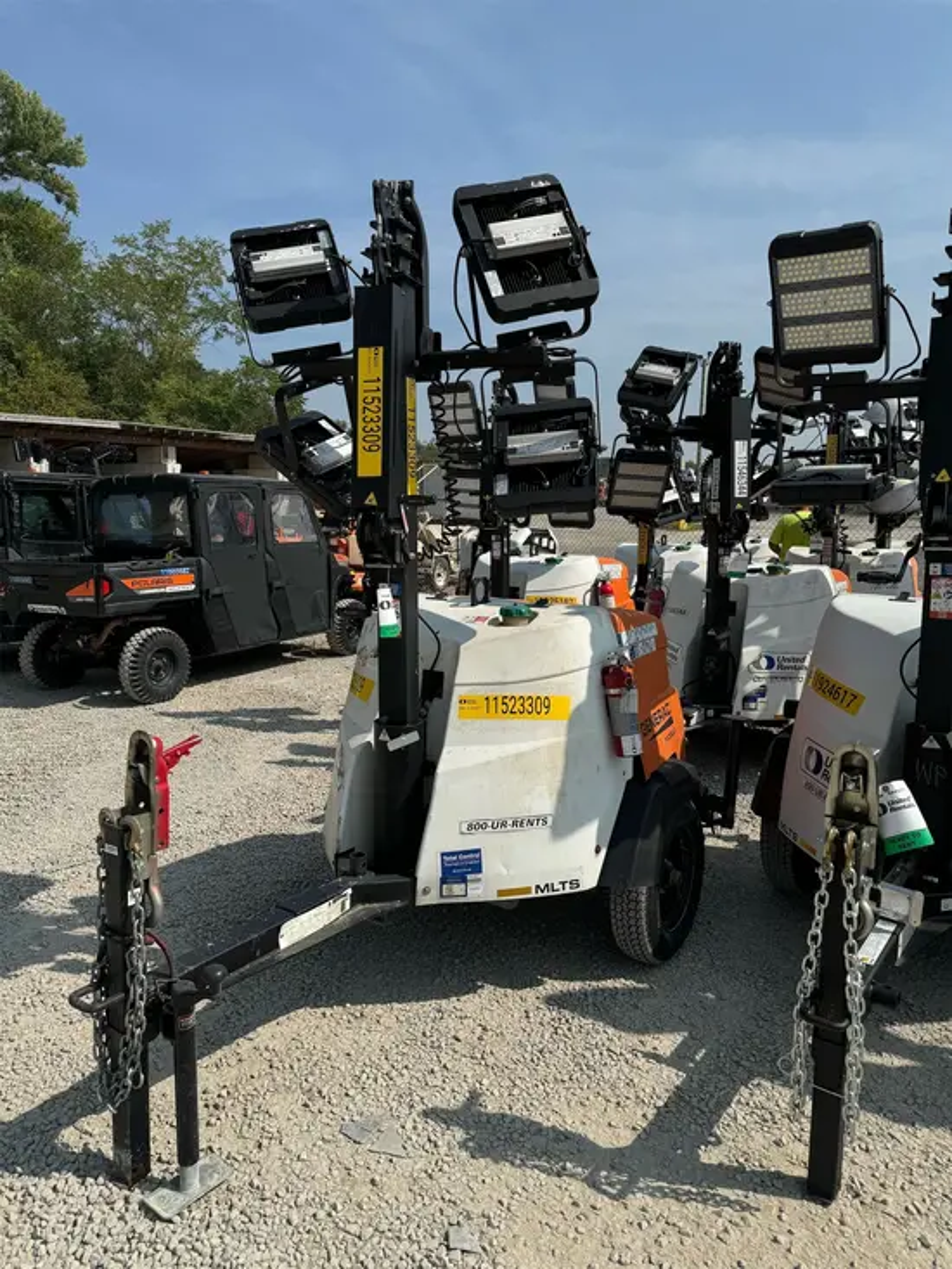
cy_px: 634
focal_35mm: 24
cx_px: 476
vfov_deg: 71.6
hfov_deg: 56.8
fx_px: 880
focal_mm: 6.76
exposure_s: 1/6410
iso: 80
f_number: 1.78
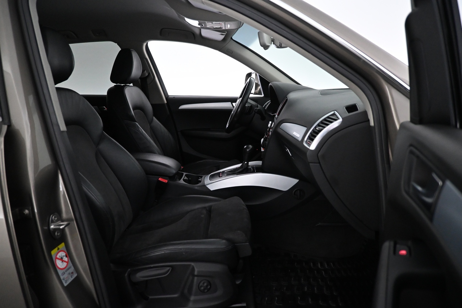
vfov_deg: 53.1
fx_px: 308
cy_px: 154
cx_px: 231
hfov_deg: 73.7
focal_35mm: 24
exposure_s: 1/80
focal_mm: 16
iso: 3200
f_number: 3.5
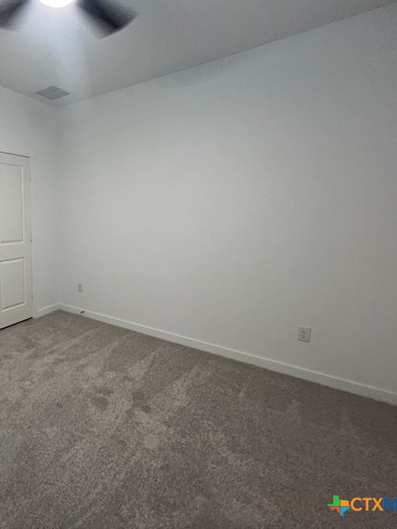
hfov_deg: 63.7
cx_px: 66
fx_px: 275
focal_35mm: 18
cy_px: 256
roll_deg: +0.6
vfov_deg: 87.7
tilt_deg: -7.4
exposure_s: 1/63
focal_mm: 1.57
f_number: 1.8
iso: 200
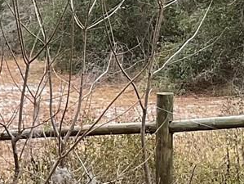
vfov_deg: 9.5
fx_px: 1094
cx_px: -179
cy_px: -16
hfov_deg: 11.8
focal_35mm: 155
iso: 25
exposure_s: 1/122
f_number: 1.8
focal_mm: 3
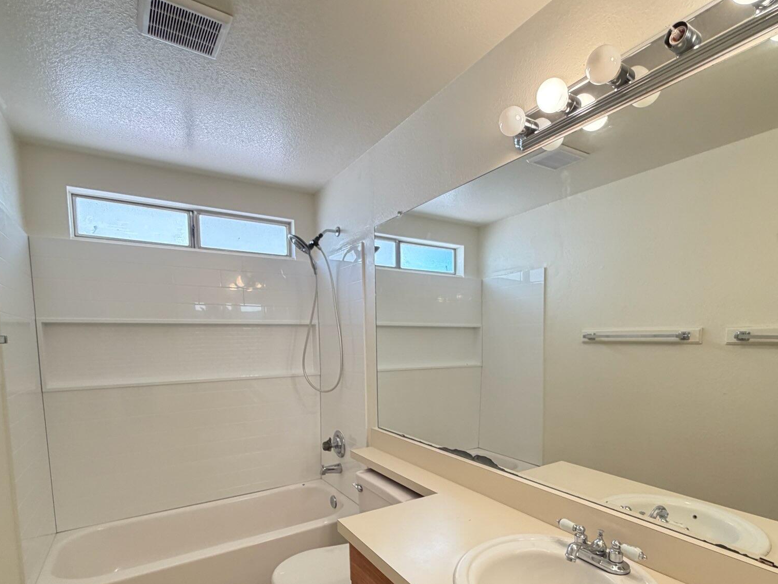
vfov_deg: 67.3
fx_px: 427
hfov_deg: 84.5
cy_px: 377
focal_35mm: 19
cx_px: 423
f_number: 2.2
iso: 250
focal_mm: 2.22
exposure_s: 1/60
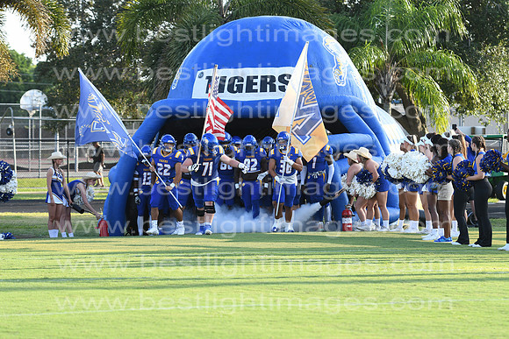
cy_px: 170
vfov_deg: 7.6
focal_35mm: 180
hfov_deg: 11.4
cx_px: 254
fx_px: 2545
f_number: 5.6
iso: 320
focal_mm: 120
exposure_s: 1/500
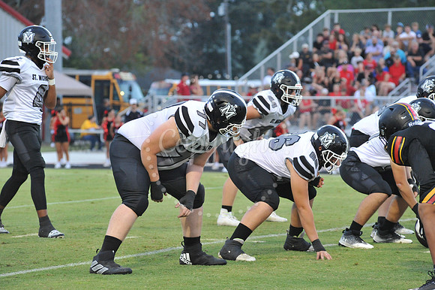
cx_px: 218
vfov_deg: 6.9
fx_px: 2415
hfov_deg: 10.3
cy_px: 145
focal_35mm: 200
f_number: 5.6
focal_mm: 200
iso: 4000
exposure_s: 1/250
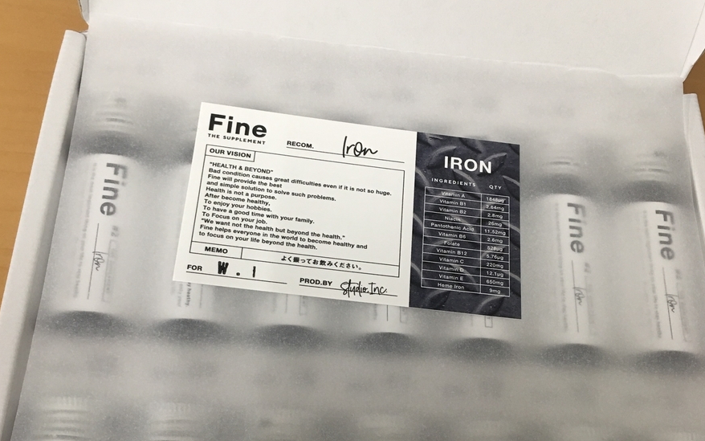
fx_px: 807
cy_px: 340
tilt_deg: -67.4
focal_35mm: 42
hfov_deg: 47.2
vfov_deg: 30.0
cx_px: 349
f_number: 2.2
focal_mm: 4.15
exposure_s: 1/30
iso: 40
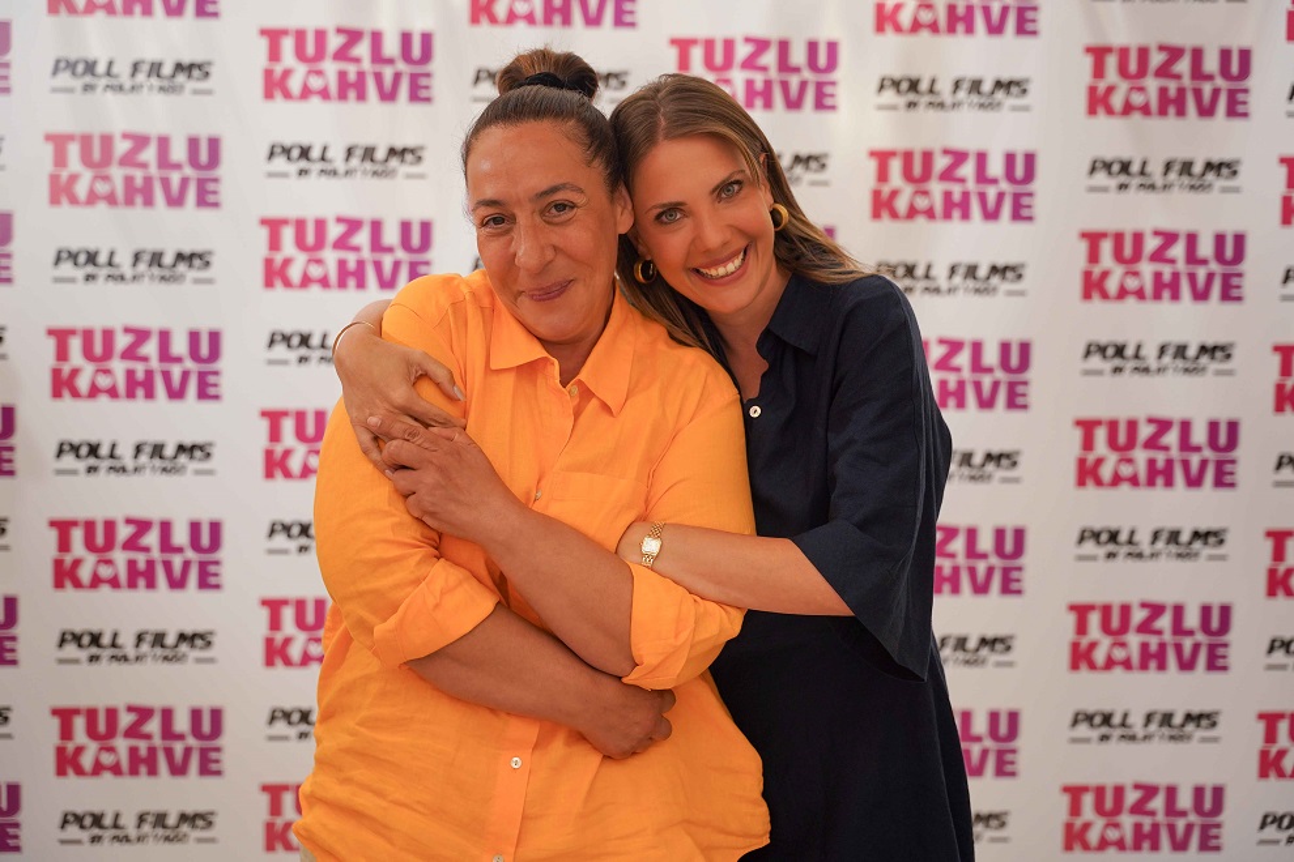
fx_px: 1643
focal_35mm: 46
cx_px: 647
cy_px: 431
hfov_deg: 43.0
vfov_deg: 29.4
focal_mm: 45.7
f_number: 2.8
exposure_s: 1/125
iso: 800
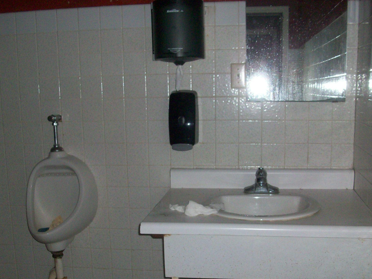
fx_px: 451
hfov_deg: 44.7
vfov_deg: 34.3
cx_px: 204
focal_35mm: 42
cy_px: 158
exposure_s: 1/60
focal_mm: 5.7
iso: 160
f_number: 2.8
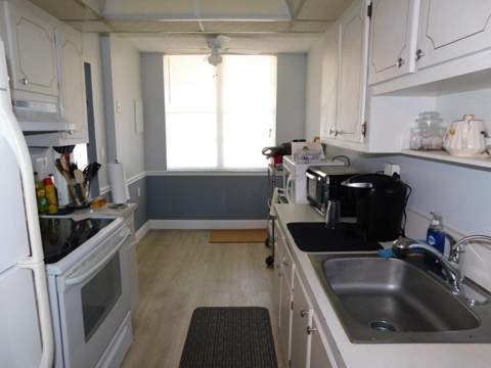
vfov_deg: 58.9
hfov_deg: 73.9
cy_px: 184
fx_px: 326
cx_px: 246
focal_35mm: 23
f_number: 3
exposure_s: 1/30
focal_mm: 4
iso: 200
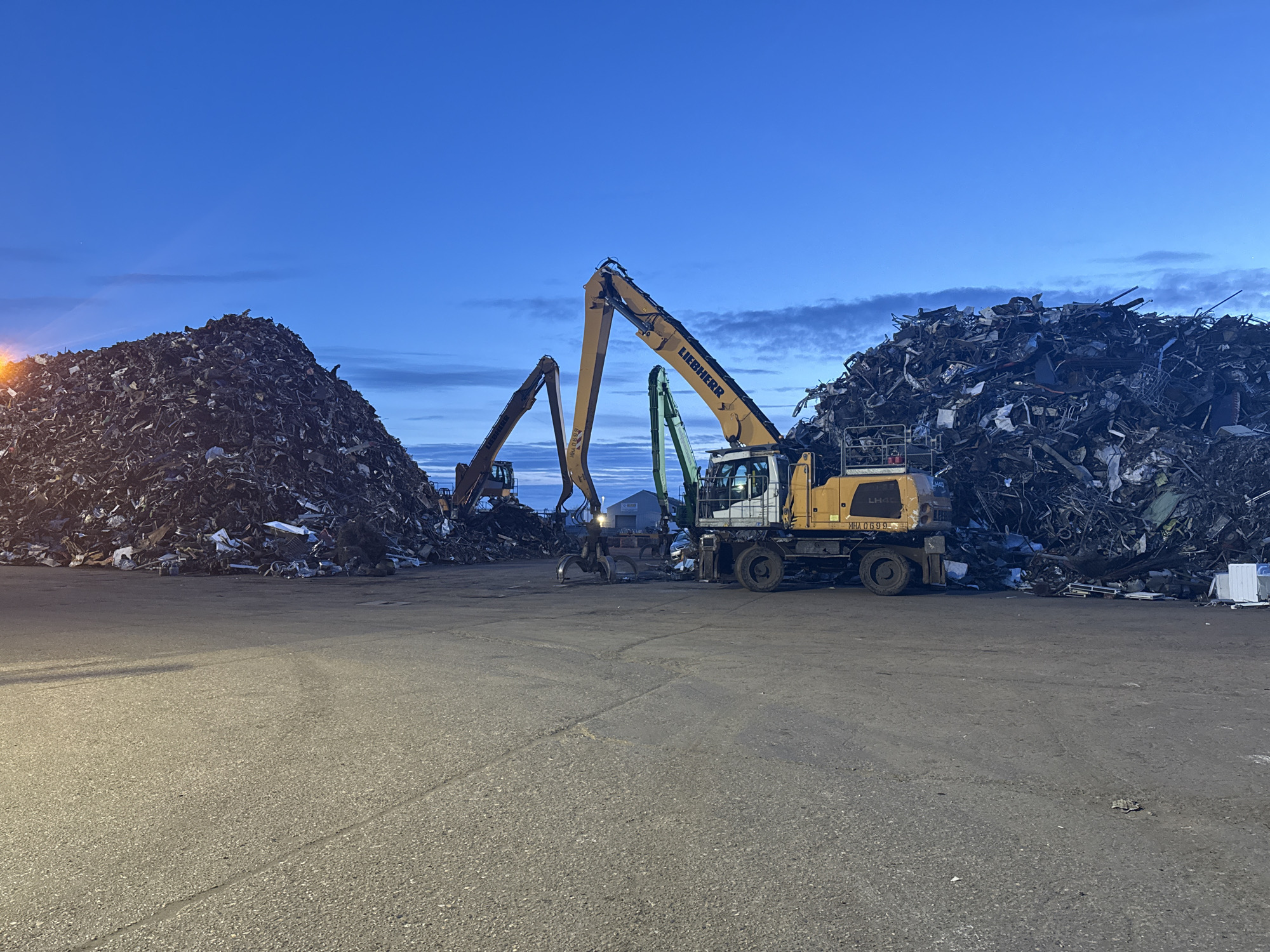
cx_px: 635
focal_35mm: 24
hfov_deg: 71.6
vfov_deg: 56.8
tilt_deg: +4.1
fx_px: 881
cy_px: 476
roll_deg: -0.8
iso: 800
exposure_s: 1/25
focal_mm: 6.76
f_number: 1.78
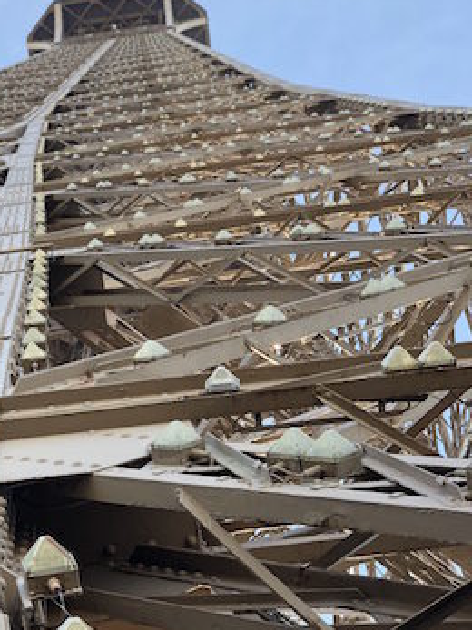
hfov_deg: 16.2
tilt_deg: +71.9
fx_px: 1637
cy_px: 419
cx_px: 67
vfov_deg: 21.7
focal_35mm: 90
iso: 16
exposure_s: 1/125
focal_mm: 6
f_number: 2.4
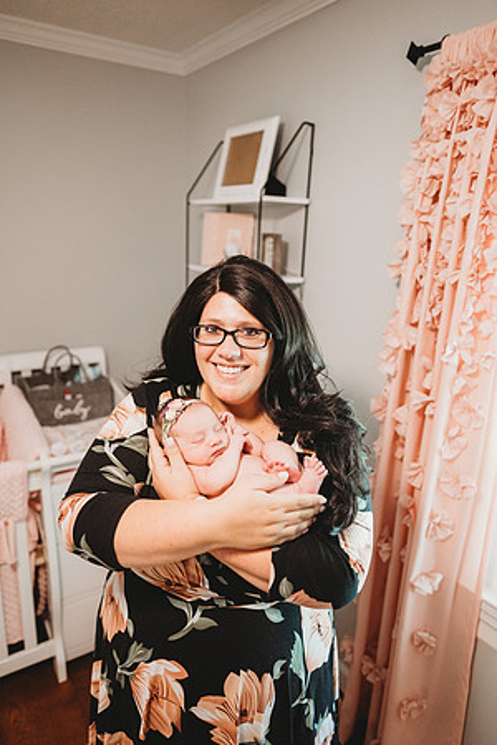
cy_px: 372
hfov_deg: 53.1
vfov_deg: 73.7
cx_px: 248
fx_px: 497
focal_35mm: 24
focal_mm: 24
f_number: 2.2
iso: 1600
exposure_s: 1/160
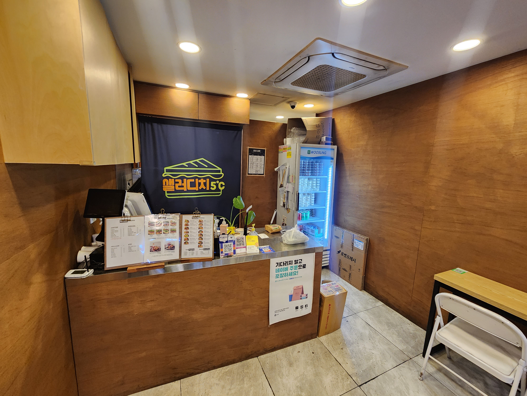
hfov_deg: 106.2
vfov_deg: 89.9
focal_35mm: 13
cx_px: 264
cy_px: 198
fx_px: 198
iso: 400
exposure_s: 1/60
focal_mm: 2.2
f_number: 2.2
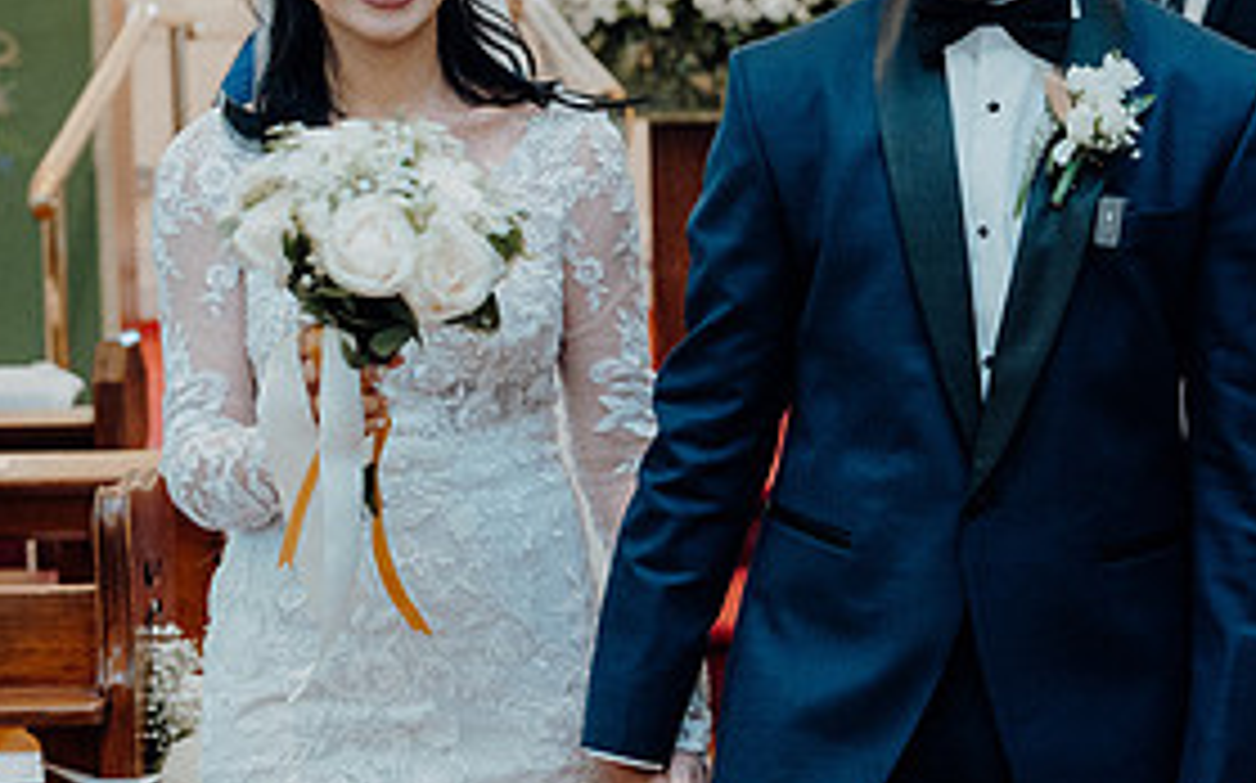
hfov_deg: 19.6
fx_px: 3626
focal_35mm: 106
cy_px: 317
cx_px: 752
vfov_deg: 12.3
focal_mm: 50
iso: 2500
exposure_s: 1/160
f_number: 3.5
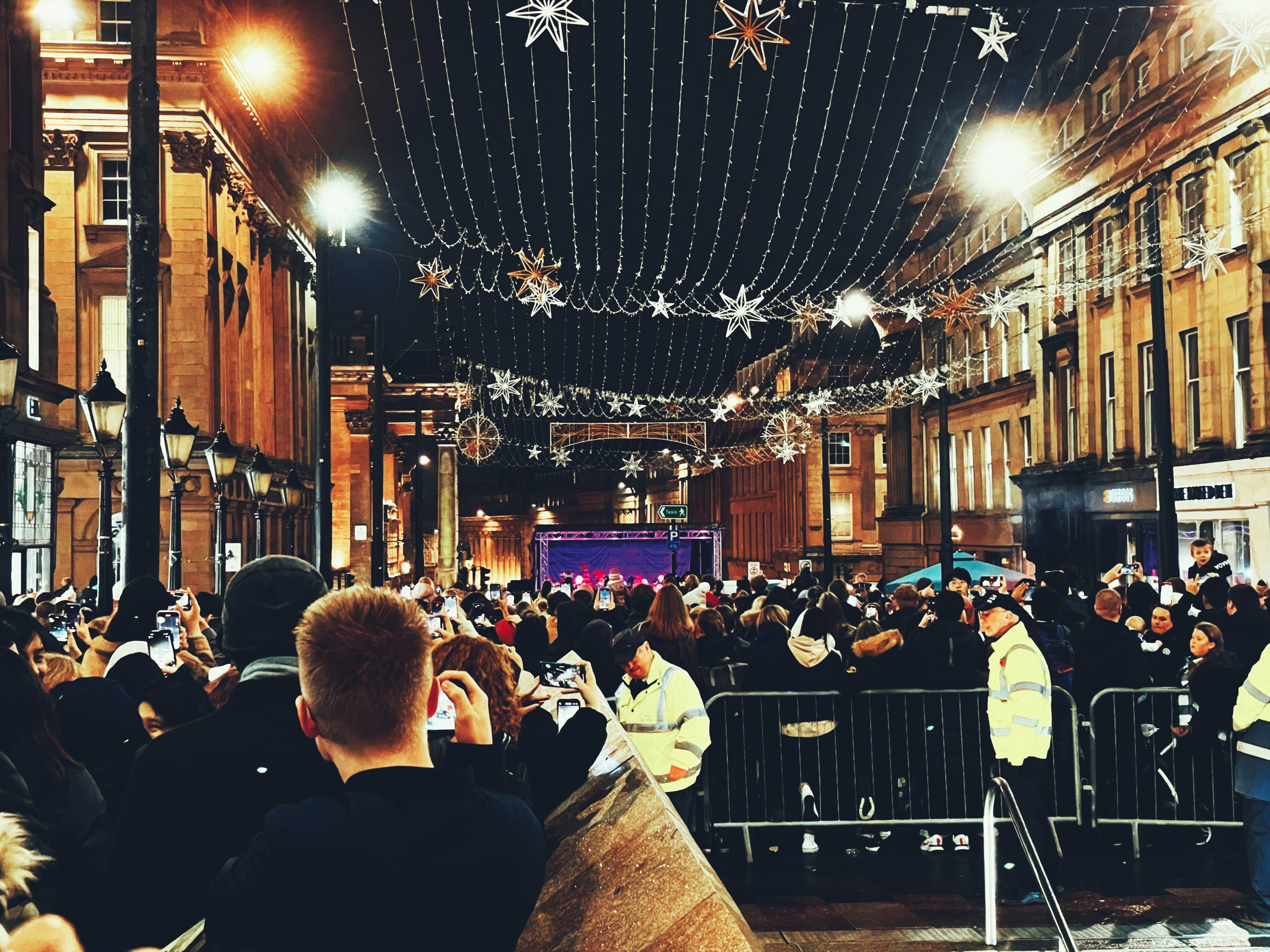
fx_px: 1908
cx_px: 635
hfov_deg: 36.8
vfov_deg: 28.0
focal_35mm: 52
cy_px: 476
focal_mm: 6
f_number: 2
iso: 1000
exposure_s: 1/25
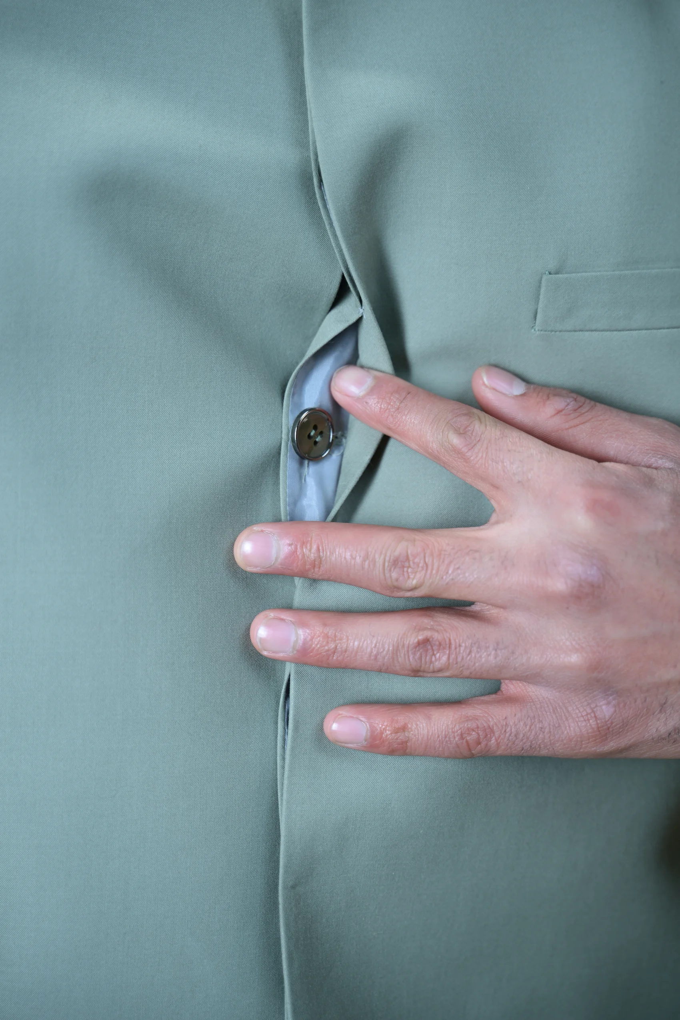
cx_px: 340
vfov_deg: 34.5
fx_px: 1643
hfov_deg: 23.4
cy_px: 510
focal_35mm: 58
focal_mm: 58
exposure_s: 1/125
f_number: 2.8
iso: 200
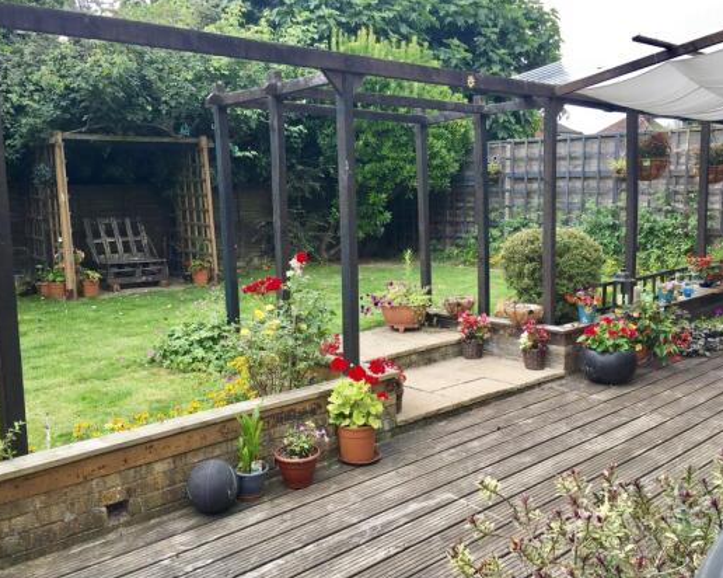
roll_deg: +1.4
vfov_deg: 45.7
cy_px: 281
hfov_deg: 55.7
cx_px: 354
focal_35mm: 32
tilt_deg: -7.3
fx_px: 684
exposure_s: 1/398
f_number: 2.2
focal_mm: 4.15
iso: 25
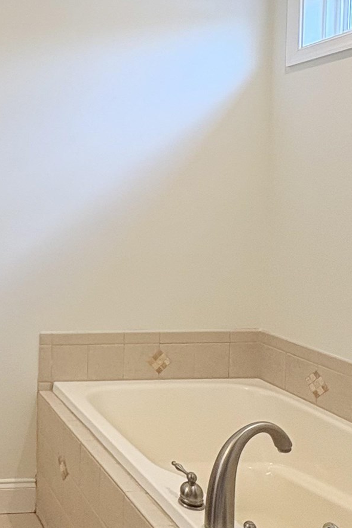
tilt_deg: +0.3
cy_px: 209
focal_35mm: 38
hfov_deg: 29.3
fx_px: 557
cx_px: -88
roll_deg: +0.0
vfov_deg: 50.3
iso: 100
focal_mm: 2.22
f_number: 2.2
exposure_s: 1/120
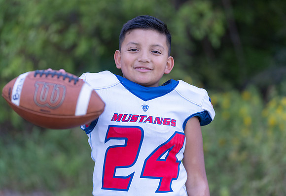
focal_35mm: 119
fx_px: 952
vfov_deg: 11.8
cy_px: 104
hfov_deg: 17.1
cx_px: 151
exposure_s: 1/320
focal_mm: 107
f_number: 2.8
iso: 400
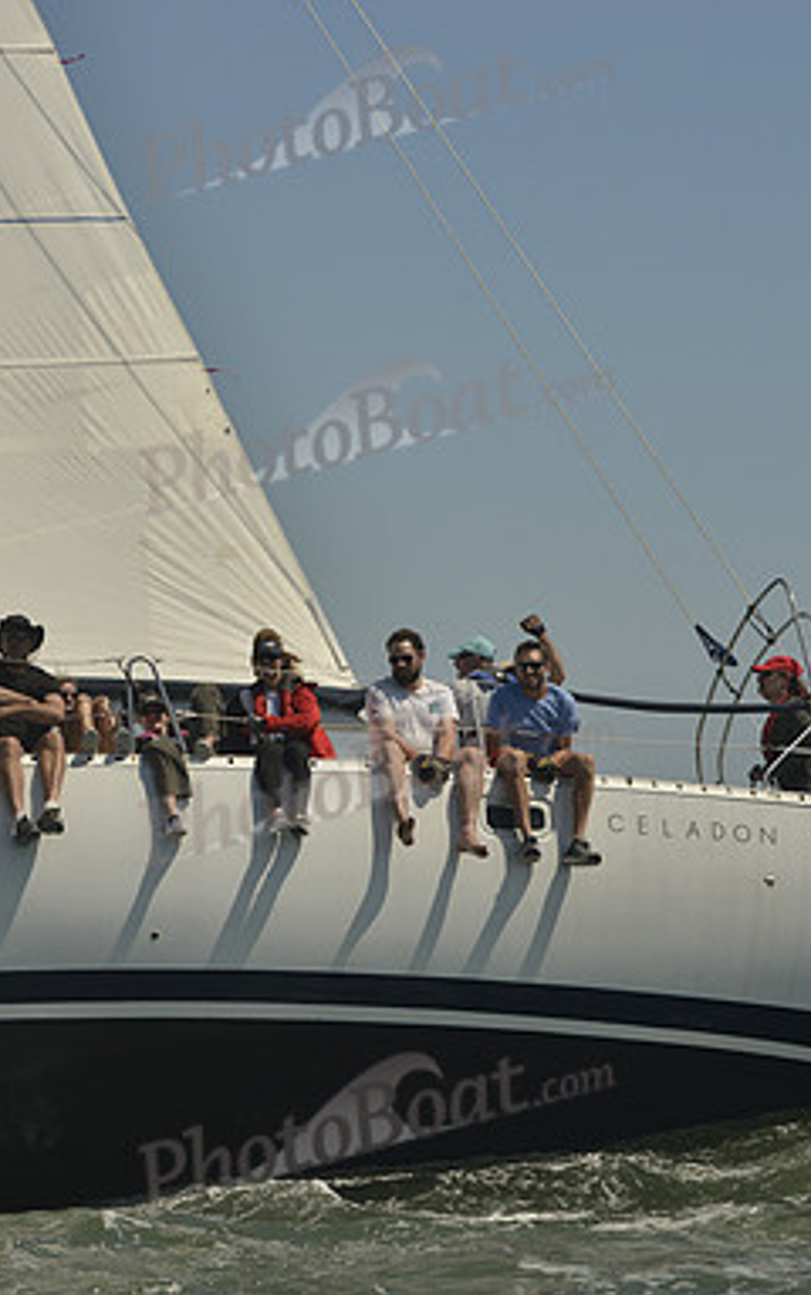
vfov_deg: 19.3
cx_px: -34
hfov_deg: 12.0
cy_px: 651
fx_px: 3812
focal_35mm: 108
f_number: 10
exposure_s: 1/1000
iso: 280
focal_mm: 70
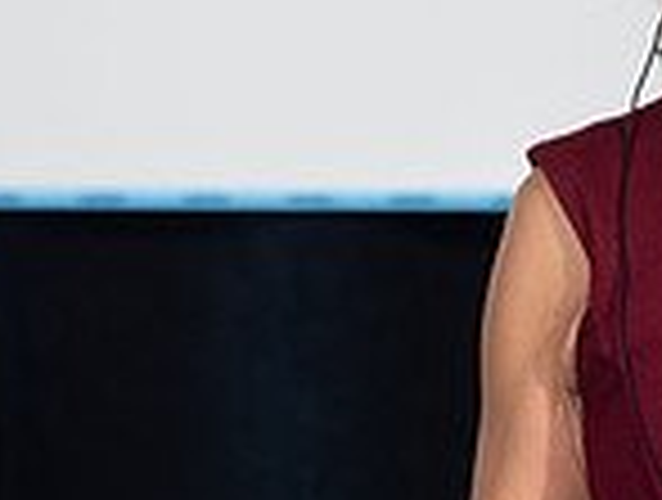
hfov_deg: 2.6
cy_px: 61
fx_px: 14512
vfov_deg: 2.0
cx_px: 883
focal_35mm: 757
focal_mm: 200
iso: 800
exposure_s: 1/200
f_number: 4.5
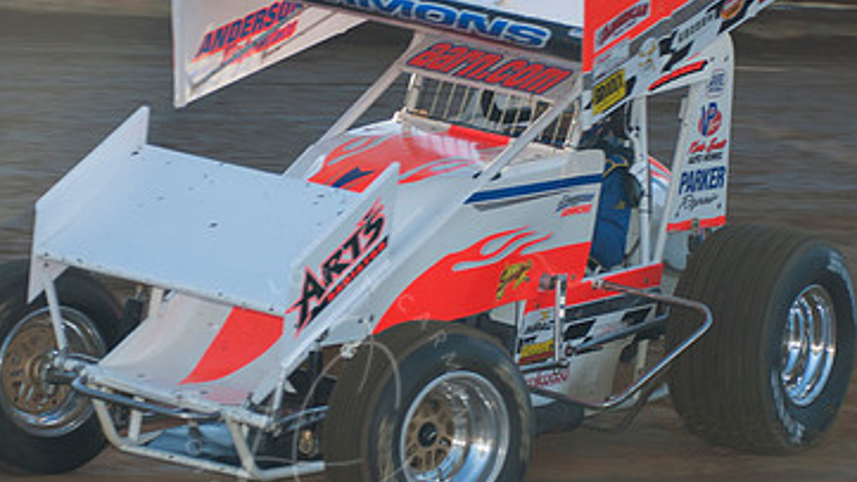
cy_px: 190
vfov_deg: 6.0
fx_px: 4590
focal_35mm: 202
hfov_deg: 10.7
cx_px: 323
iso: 100
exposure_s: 1/500
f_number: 4
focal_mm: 80
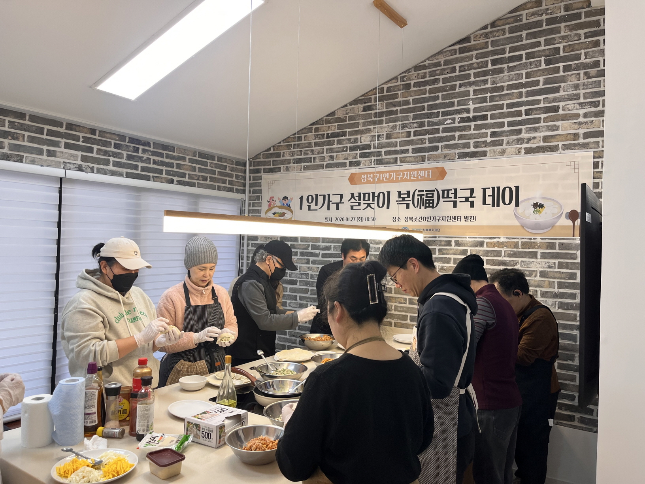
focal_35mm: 26
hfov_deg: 67.3
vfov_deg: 53.1
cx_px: 322
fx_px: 484
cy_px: 242
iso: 80
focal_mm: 5.1
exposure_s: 1/120
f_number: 1.6
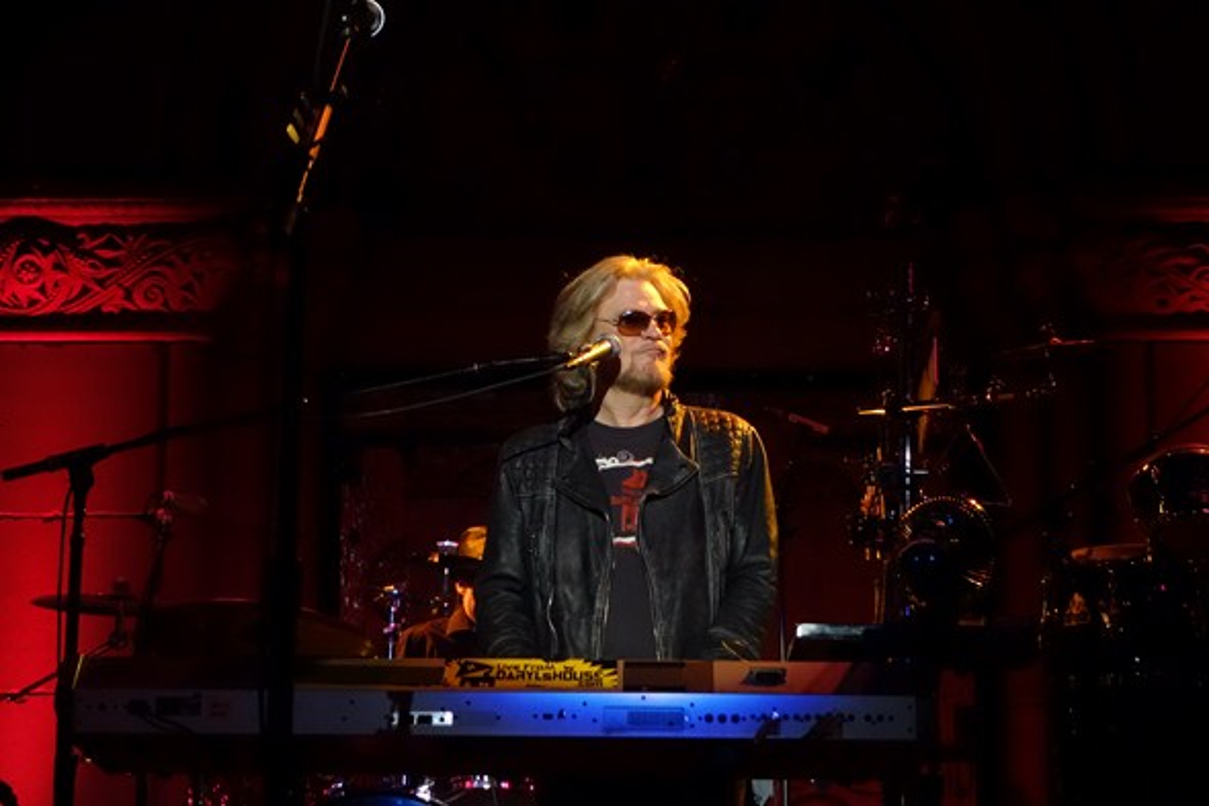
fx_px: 3357
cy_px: 403
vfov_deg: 13.7
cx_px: 604
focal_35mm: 100
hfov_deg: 20.4
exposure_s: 1/100
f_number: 4.9
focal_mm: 37.1
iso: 2000
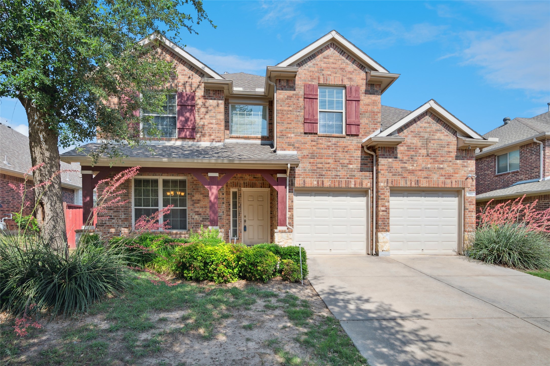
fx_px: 275
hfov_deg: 90.0
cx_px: 275
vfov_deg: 67.4
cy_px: 183
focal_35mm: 18
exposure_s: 1/160
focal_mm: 18
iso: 250
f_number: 8
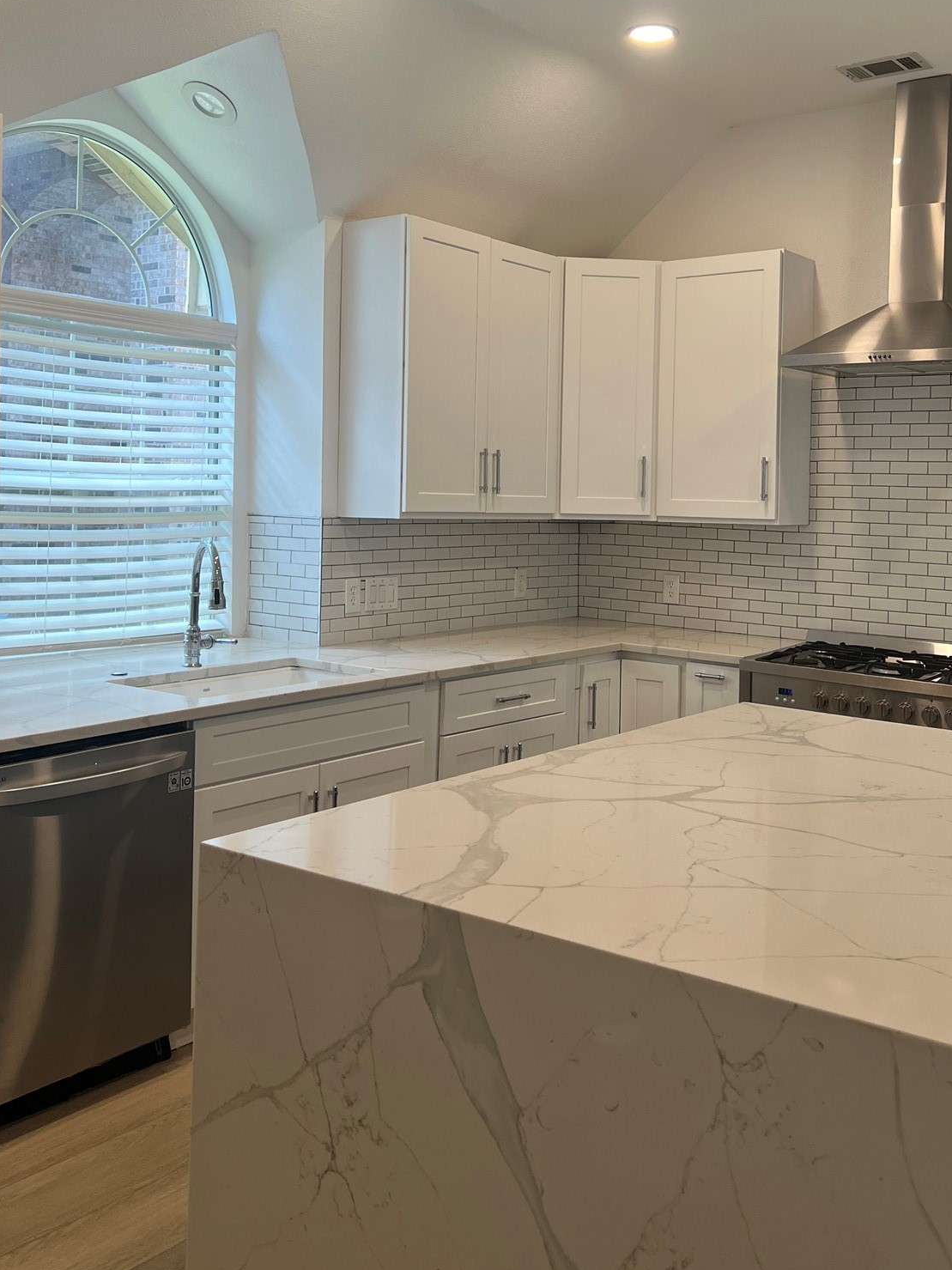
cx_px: 534
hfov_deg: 39.6
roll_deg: -1.6
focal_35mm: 36
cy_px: 469
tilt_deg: +1.0
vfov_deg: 50.8
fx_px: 1320
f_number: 1.5
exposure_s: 1/120
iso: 64
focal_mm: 5.7
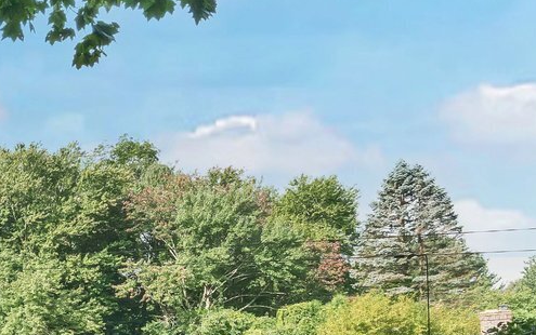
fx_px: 862
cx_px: -335
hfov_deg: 24.1
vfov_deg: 21.0
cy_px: 368
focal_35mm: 59
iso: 800
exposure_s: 1/320
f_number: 10
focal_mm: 14
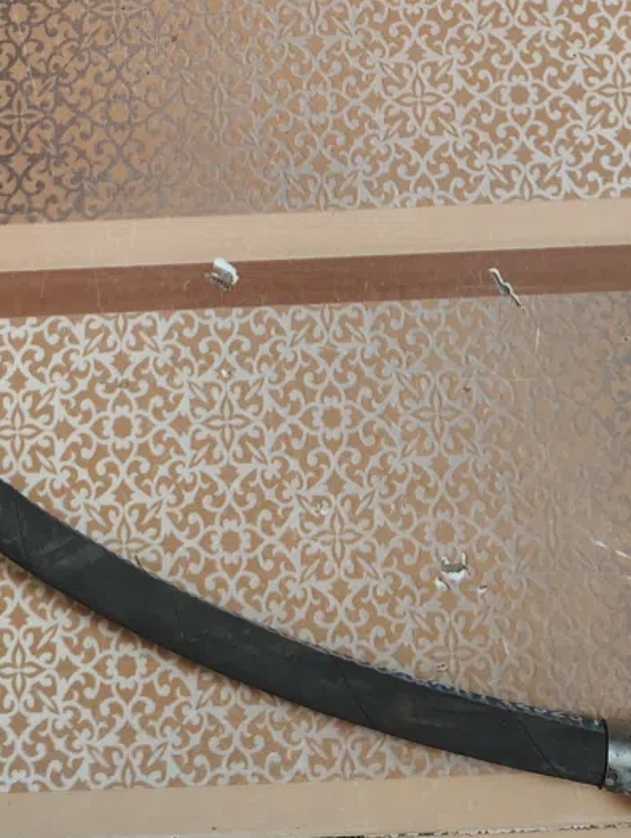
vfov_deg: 27.2
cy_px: -186
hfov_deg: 23.7
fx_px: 1503
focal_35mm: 62
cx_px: 314
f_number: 1.8
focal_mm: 5.56
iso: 866
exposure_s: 1/50
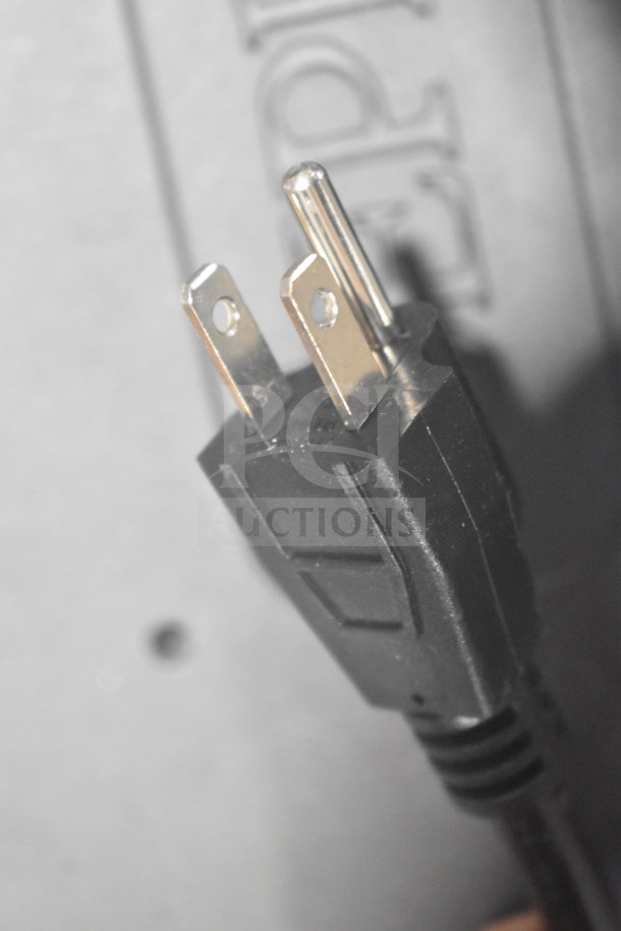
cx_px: 310
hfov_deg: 16.6
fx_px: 2135
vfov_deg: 24.6
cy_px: 466
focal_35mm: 82
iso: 6400
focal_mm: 55
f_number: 5.6
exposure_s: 1/125
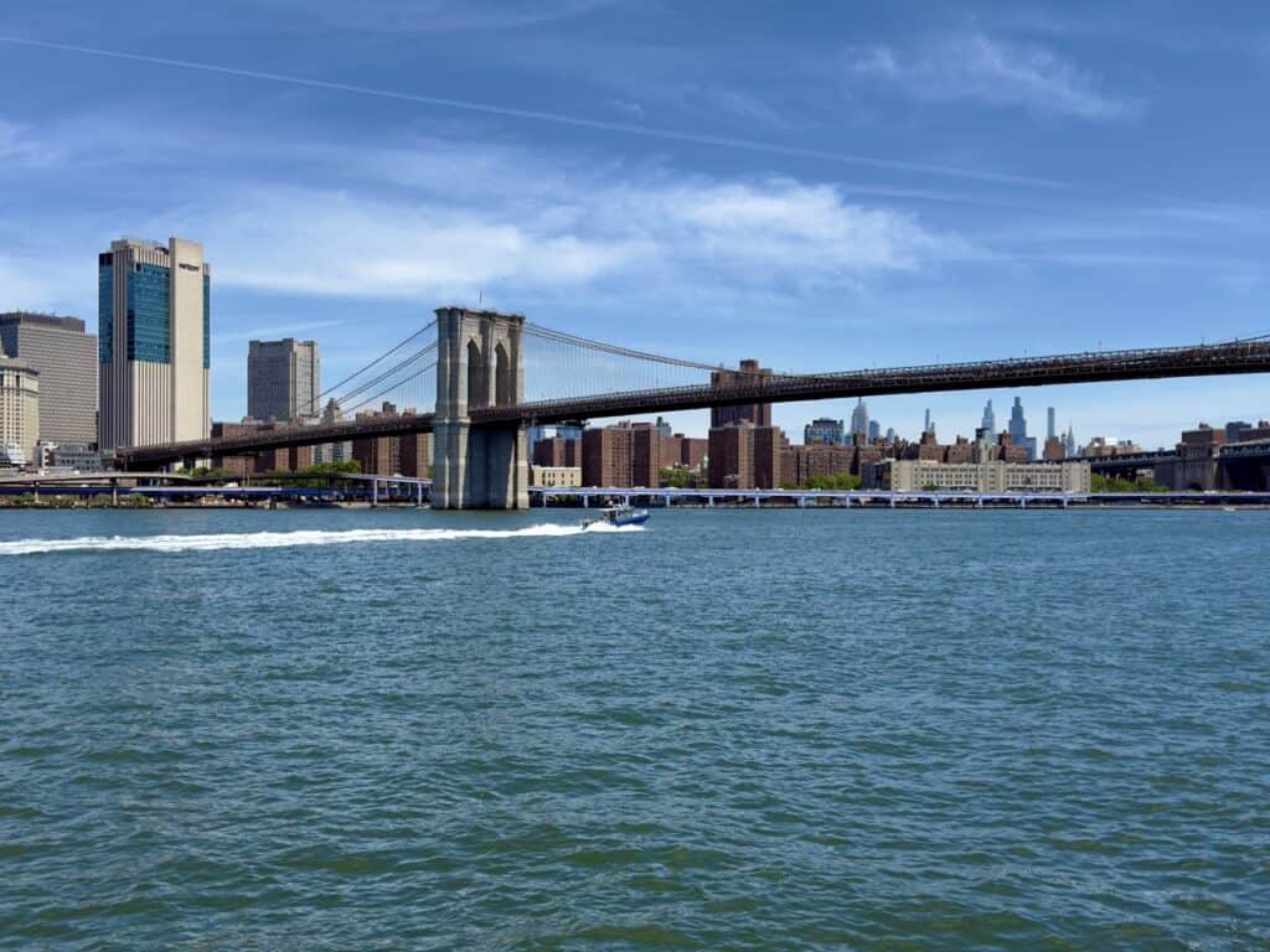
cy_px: 476
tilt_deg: +0.7
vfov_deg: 36.0
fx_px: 1468
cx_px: 635
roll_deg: -0.3
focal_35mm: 40
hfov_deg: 46.8
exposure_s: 1/6173
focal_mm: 6.76
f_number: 1.78
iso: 80
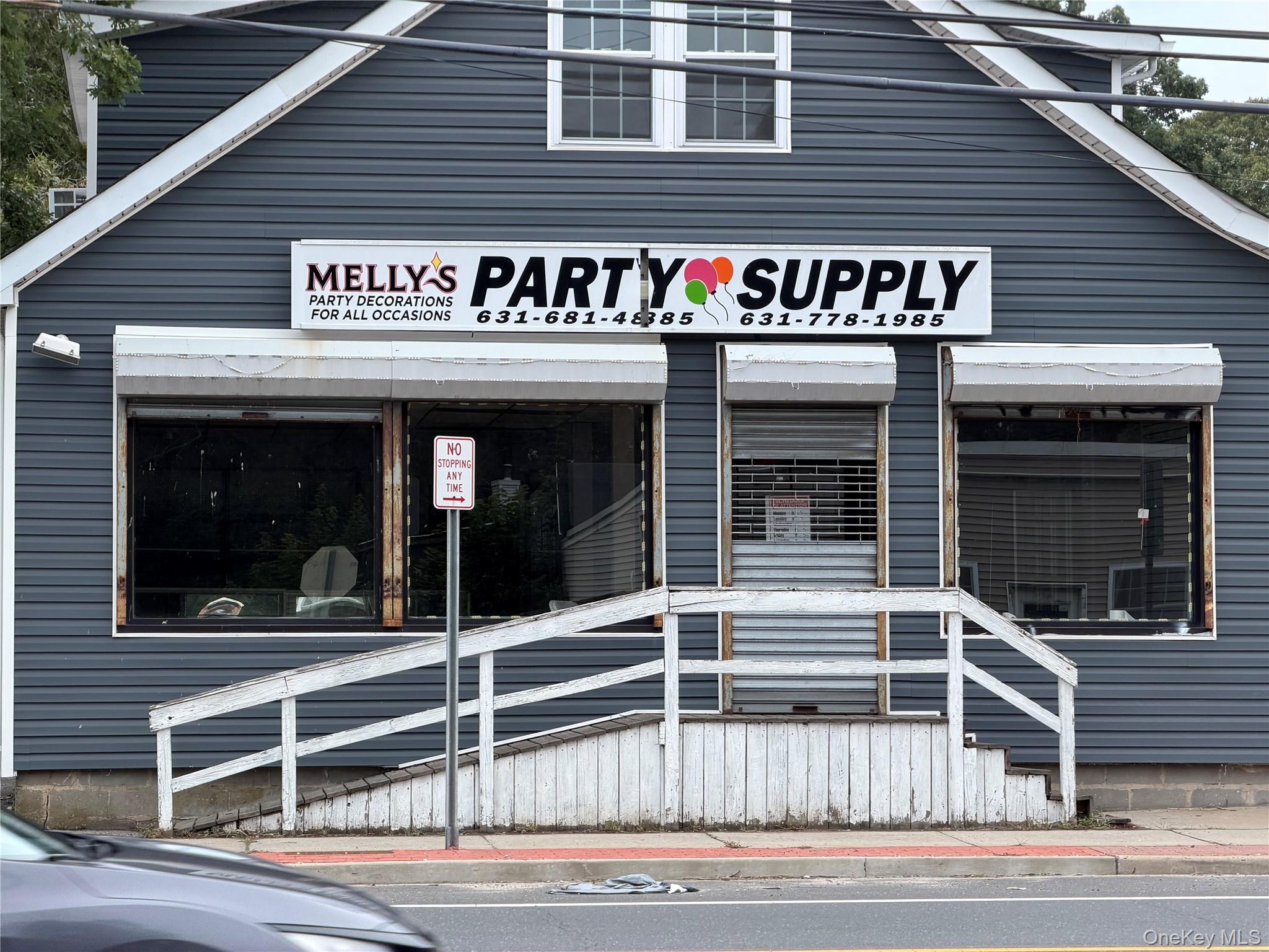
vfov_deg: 14.8
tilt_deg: +2.8
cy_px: 476
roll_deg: +0.7
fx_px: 3666
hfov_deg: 19.6
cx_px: 634
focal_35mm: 100
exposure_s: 1/308
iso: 50
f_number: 2.8
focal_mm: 16.89
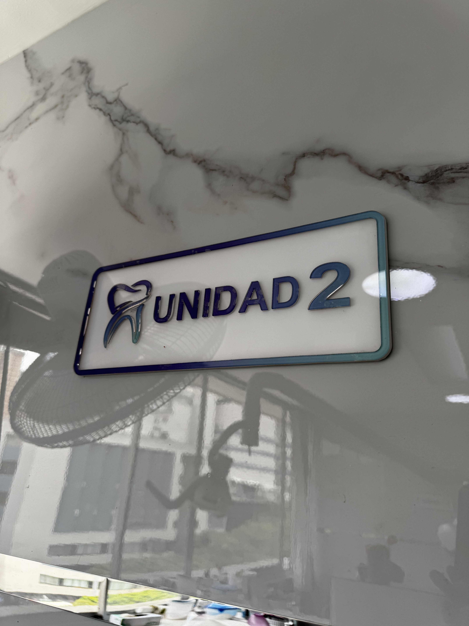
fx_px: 434
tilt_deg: +20.7
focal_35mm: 24
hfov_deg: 56.8
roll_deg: -5.8
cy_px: 313
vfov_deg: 71.6
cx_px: 234
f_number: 1.78
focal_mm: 6.76
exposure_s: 1/289
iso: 80
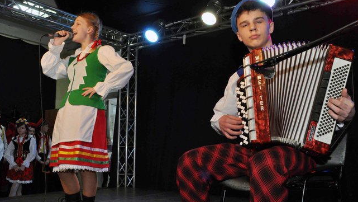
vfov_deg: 33.7
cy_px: 105
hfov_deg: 56.6
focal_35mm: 35
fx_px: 332
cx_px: 179
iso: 1250
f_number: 11
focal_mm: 22
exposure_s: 1/60
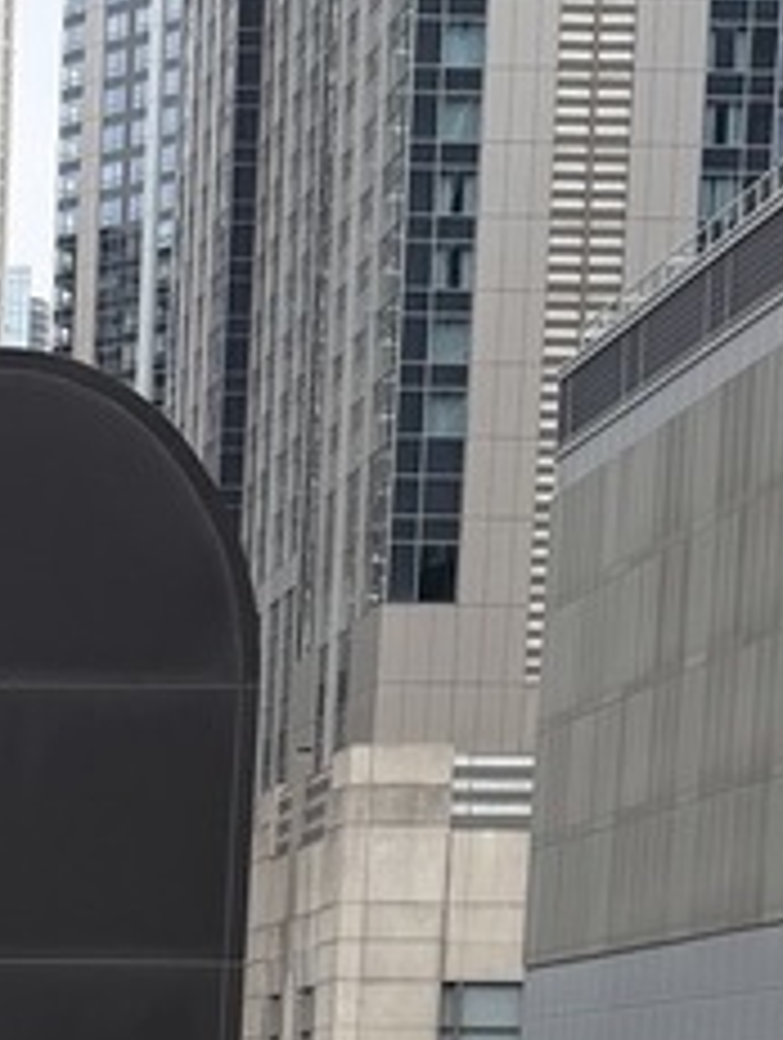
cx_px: -423
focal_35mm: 112
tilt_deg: -6.1
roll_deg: -1.6
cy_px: 1504
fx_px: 3369
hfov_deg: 12.5
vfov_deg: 16.2
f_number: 1.78
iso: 80
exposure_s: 1/1337
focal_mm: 6.76
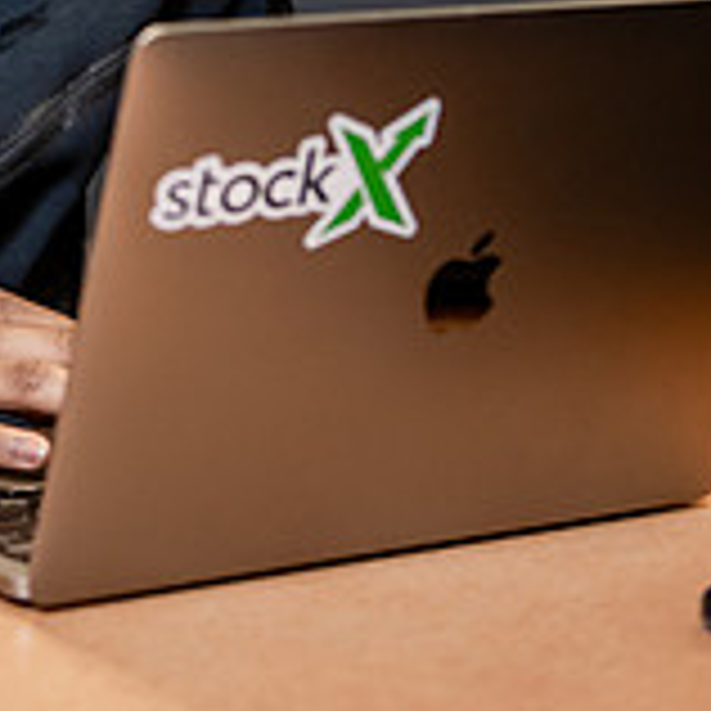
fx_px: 3044
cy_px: -146
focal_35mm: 131
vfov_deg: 13.0
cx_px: -14
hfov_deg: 13.1
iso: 1600
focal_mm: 42
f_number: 2.8
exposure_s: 1/200
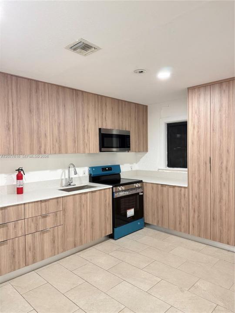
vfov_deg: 71.6
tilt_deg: -1.1
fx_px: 217
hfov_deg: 56.8
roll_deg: -0.5
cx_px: 118
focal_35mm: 24
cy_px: 156
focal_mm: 6.76
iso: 500
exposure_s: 1/60
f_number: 1.78
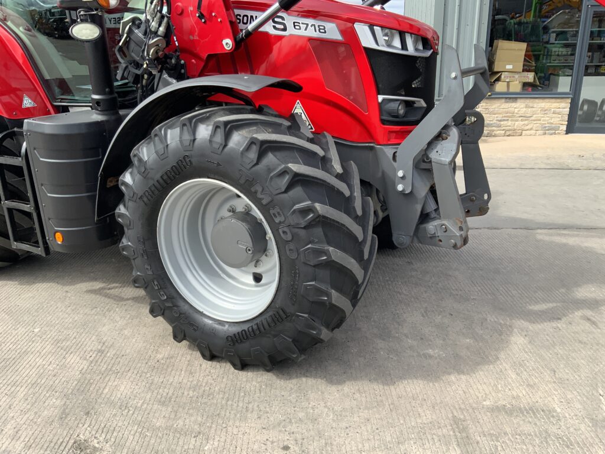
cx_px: 302
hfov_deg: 61.7
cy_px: 227
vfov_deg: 48.2
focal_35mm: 29
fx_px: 507
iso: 16
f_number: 1.8
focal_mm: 3
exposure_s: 1/804
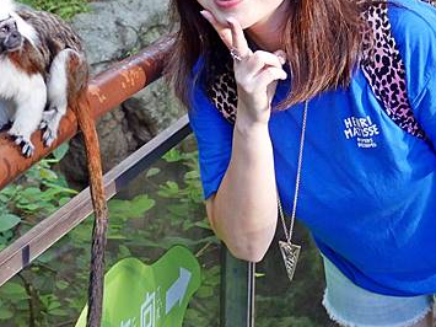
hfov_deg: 24.7
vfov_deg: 18.2
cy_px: 2
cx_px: 183
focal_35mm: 79
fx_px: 995
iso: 250
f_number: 2.5
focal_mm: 14
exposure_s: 1/60
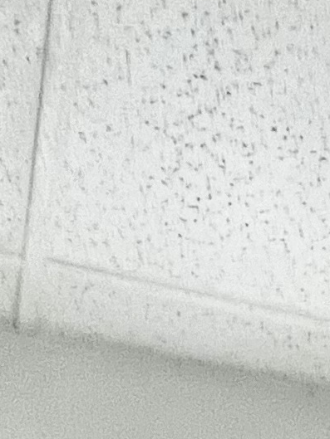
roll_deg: +1.4
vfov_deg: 9.6
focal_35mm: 99
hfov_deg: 14.2
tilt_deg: -11.1
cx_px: 451
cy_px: 1541
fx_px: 1258
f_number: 1.8
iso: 125
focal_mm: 1.57
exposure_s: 1/120
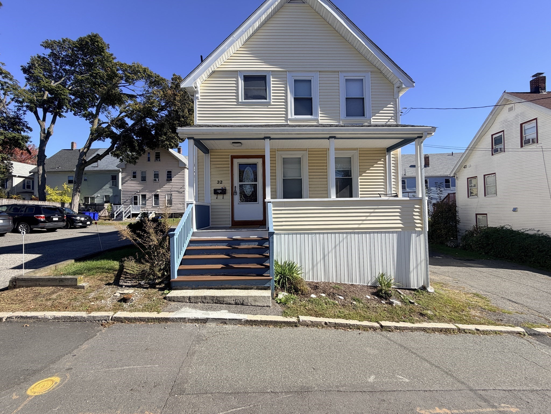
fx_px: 223
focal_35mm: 14
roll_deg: +1.0
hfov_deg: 102.1
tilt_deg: +1.3
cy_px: 207
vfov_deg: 85.7
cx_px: 276
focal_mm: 2.22
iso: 32
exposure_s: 1/770
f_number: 2.2
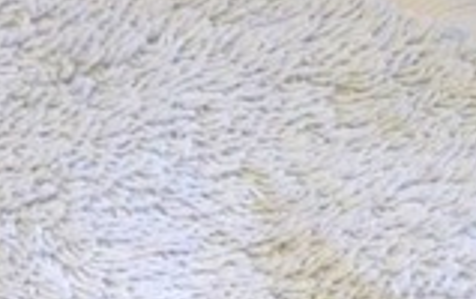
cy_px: 516
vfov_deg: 4.9
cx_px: 245
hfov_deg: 7.9
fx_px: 3444
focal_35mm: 265
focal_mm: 10.8
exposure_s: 1/30
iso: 250
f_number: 3.2
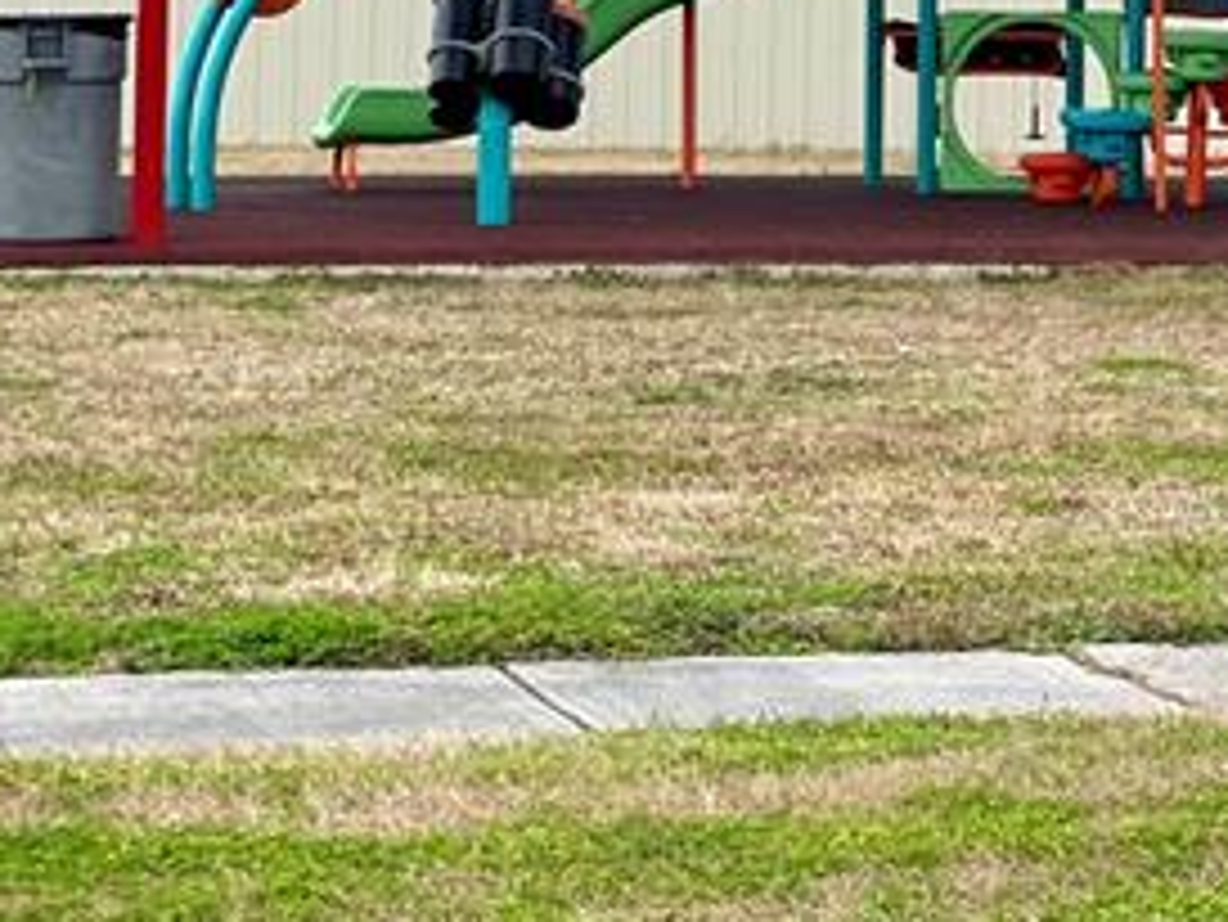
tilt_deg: +1.2
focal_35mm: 150
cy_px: -135
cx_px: 1224
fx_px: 5324
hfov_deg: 13.0
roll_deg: -0.6
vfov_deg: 9.8
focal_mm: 7.5
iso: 32
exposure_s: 1/986
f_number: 2.2
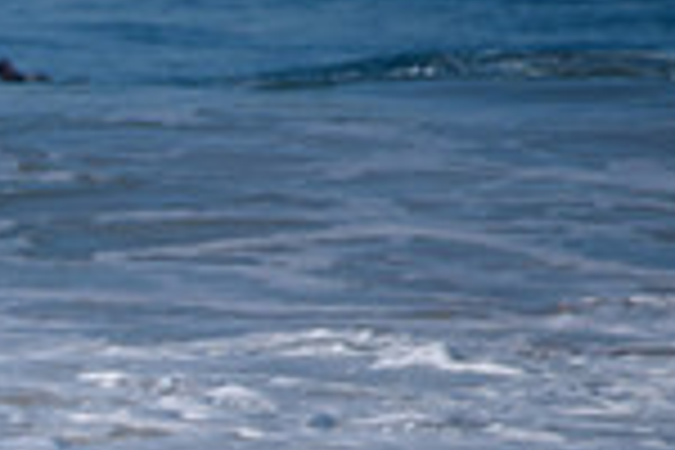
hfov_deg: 1.1
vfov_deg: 0.7
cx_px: -477
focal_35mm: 1930
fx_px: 36185
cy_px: 592
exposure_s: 1/1600
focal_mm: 500
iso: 125
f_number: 5.6
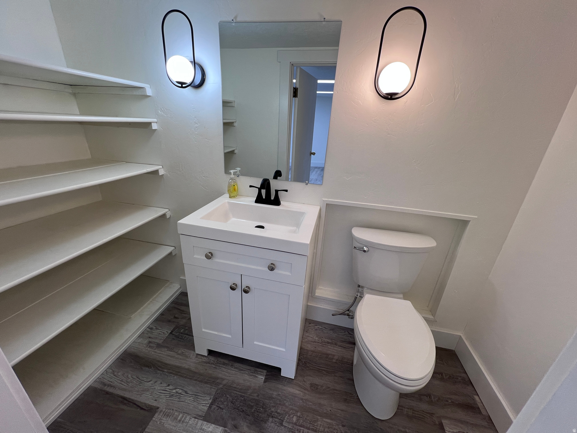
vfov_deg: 89.9
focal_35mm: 13
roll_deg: -2.9
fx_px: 217
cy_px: 216
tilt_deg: -21.6
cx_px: 288
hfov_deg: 106.2
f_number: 1.8
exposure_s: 1/120
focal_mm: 1.57
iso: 80
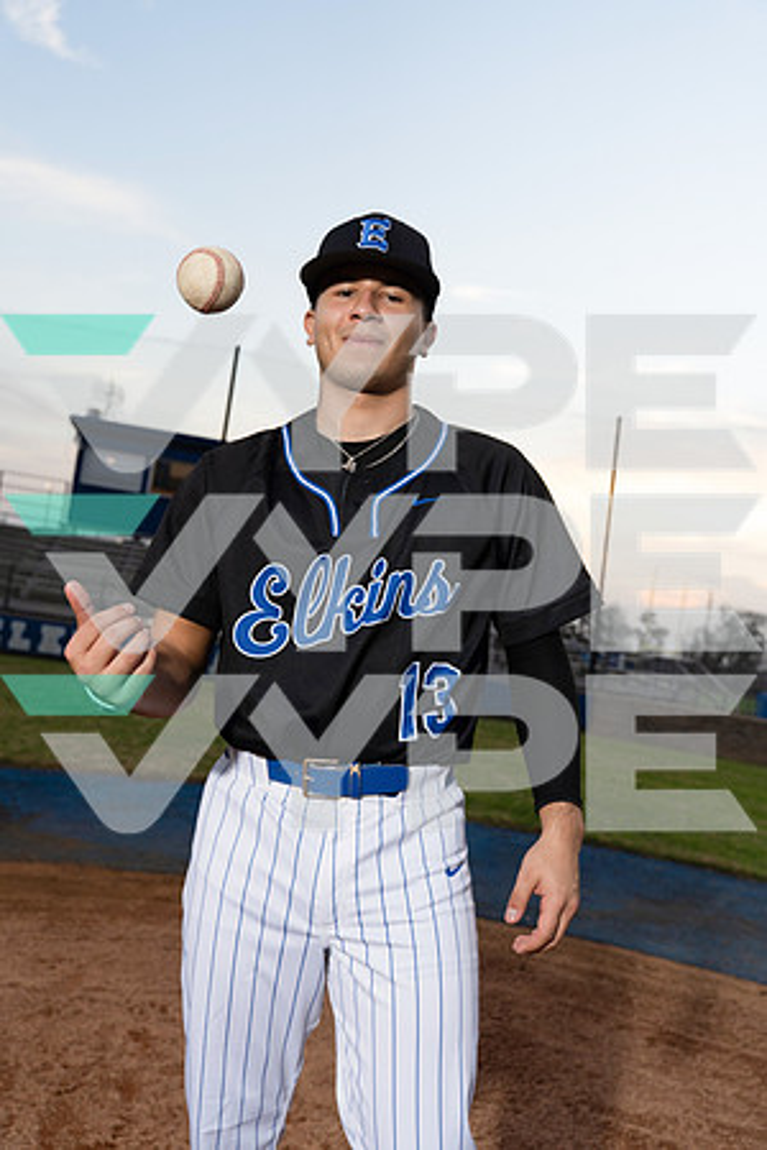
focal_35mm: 33
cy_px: 575
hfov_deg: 40.0
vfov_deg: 57.2
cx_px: 384
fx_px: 1055
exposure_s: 1/250
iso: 250
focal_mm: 33
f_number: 5
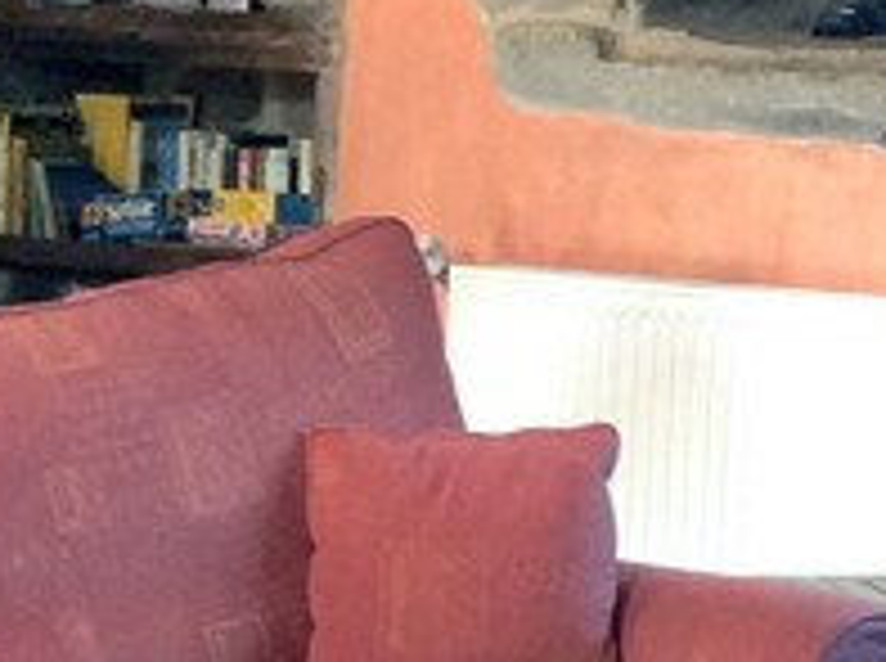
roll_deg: -0.3
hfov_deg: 11.8
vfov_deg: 8.8
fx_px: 4241
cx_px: -63
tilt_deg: -12.3
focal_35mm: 166
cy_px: 768
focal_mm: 3.3
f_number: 2.4
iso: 100
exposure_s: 1/24
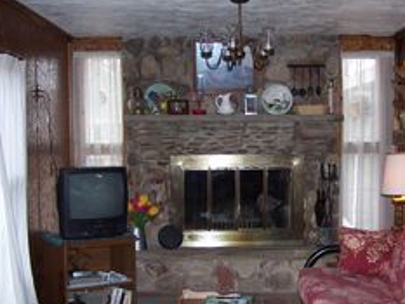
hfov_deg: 32.0
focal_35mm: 60
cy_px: 202
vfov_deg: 24.3
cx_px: 252
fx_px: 702
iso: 140
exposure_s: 1/60
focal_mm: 6.3
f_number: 2.8
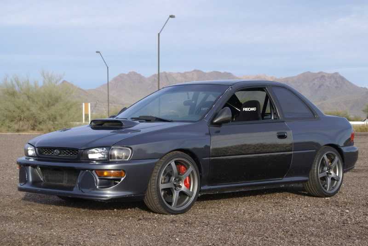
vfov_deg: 18.2
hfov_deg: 27.0
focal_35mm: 75
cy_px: 123
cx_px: 184
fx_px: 768
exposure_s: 1/160
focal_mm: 50
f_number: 6.3
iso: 100
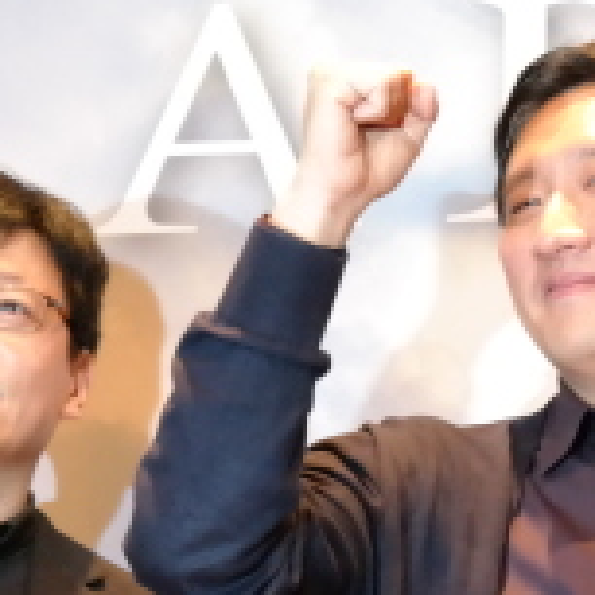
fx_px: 2878
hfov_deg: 11.7
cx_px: 611
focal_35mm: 148
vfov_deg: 11.6
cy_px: 671
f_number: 4
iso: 3200
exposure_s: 1/10
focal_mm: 27
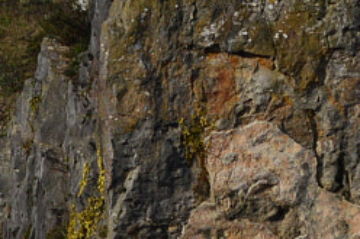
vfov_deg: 2.6
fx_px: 5308
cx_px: 135
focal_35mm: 531
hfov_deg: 3.9
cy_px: -201
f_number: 10
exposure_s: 1/400
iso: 200
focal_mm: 55
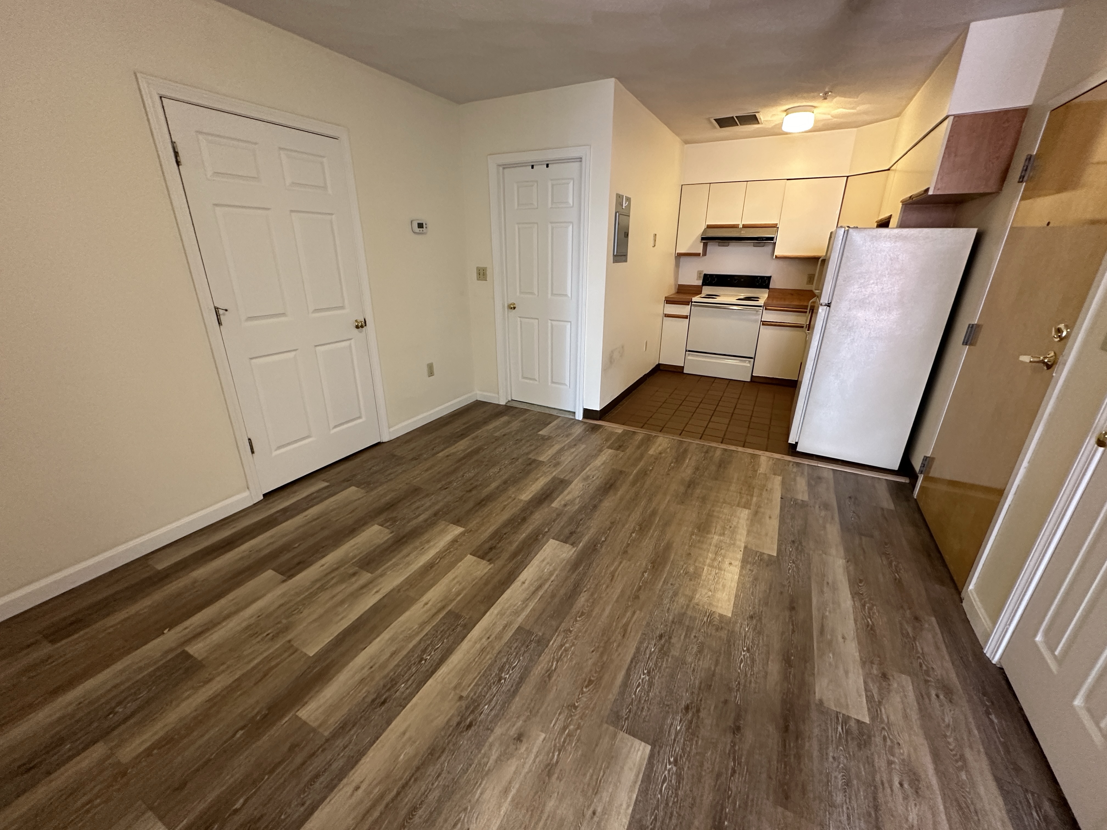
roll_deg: +0.7
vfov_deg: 85.7
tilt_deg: -21.5
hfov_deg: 102.1
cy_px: 415
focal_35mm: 14
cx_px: 554
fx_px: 448
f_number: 2.2
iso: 400
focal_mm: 2.22
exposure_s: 1/60
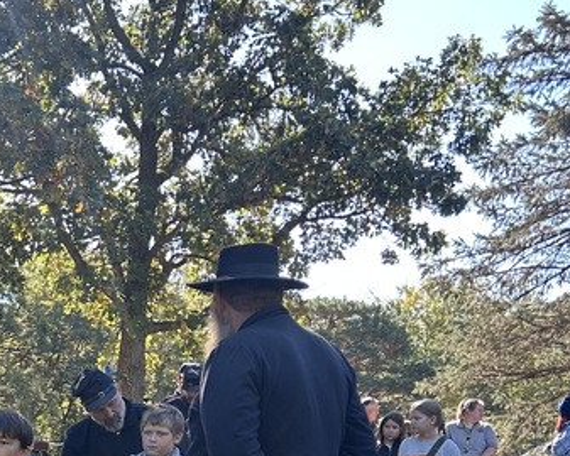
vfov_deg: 19.1
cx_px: -147
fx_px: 1300
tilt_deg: -1.6
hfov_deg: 22.4
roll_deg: -1.6
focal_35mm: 77
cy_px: 510
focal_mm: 5.7
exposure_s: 1/368
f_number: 1.5
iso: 50
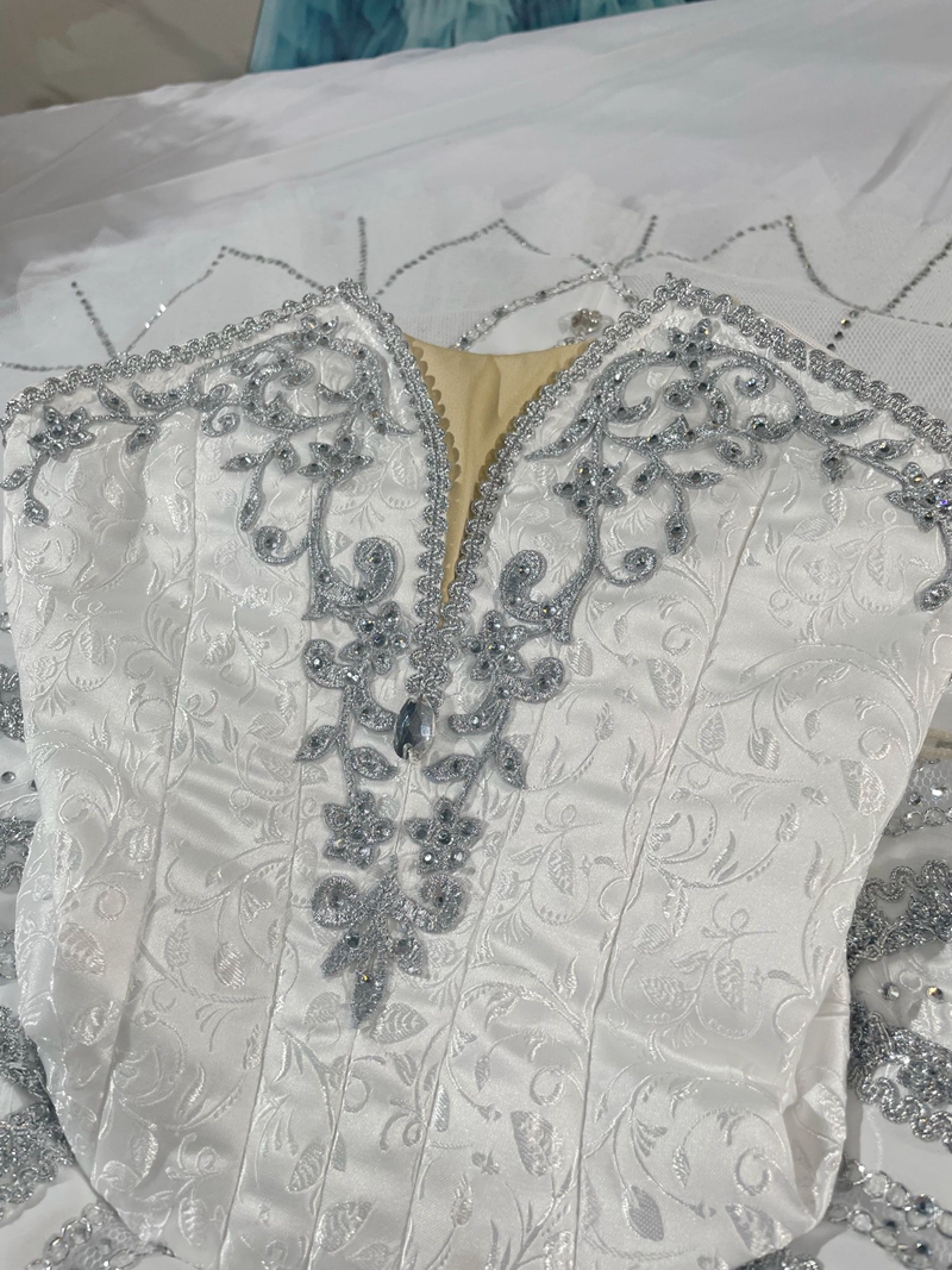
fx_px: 954
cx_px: 476
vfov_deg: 67.3
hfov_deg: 53.1
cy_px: 635
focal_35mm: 26
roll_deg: +10.9
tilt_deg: -42.7
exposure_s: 1/707
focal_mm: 4.2
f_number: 1.6
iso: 32
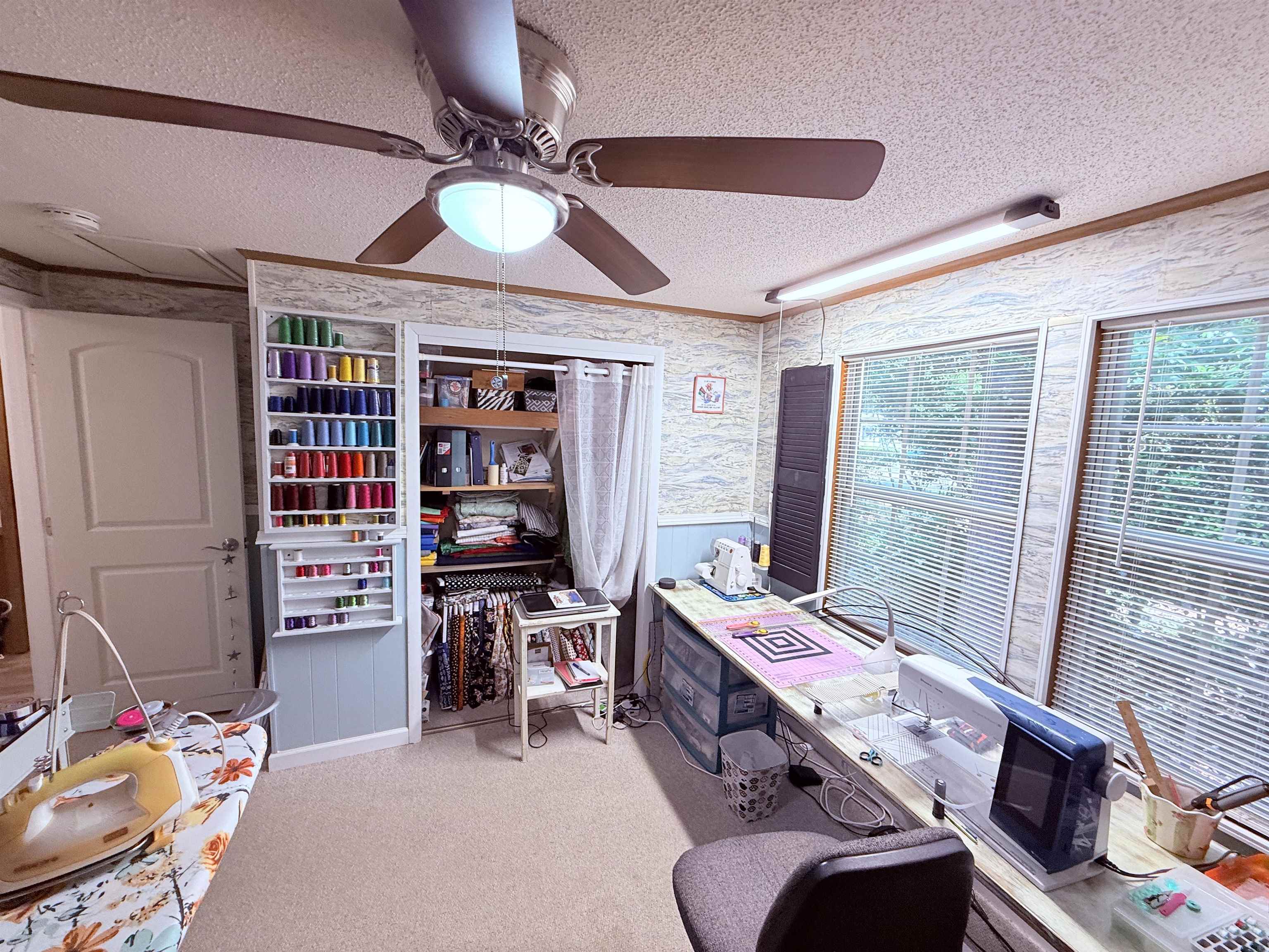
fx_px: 513
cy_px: 476
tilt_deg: -4.5
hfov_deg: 102.1
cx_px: 634
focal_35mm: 14
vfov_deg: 85.7
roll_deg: -1.5
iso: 80
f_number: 2.2
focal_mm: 2.22
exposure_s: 1/120
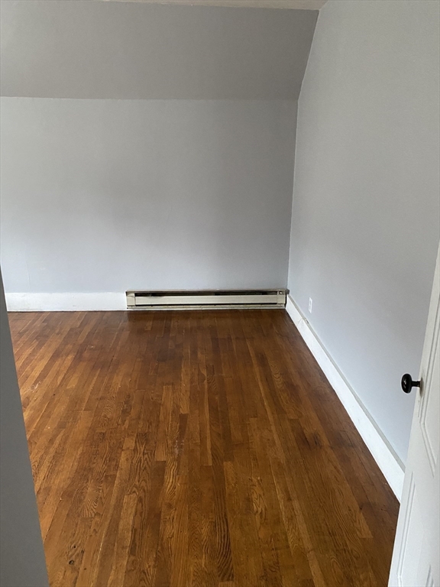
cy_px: 294
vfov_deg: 67.3
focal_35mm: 26
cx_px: 220
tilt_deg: -16.3
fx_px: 441
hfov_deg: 53.1
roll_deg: -0.6
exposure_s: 1/60
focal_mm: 4.25
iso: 500
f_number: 1.8
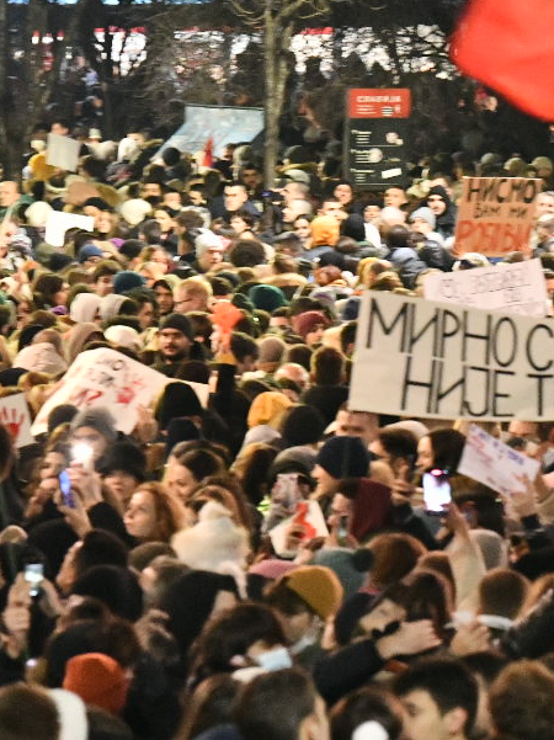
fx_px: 8865
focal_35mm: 415
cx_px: 452
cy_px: 267
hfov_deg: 3.6
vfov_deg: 4.8
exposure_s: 1/50
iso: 8000
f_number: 5.6
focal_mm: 160
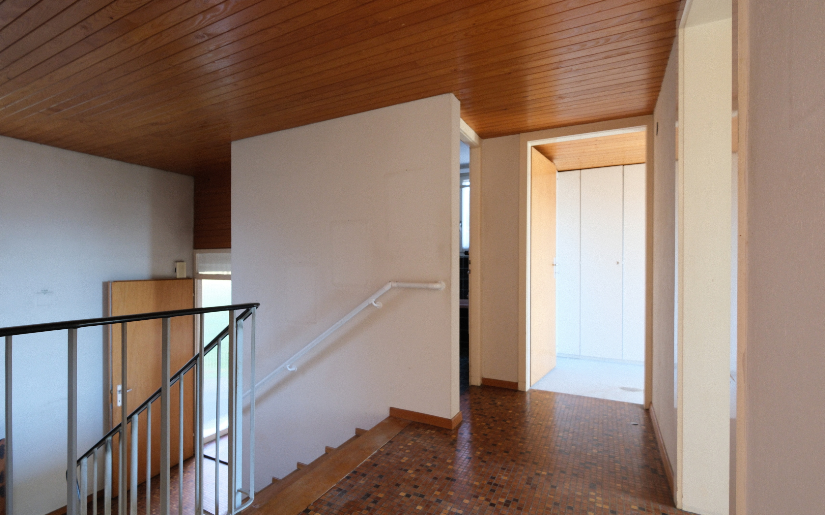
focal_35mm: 16
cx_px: 397
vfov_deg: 71.2
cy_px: 266
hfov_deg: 97.8
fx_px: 360
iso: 1000
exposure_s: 1/15
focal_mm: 10
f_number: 4
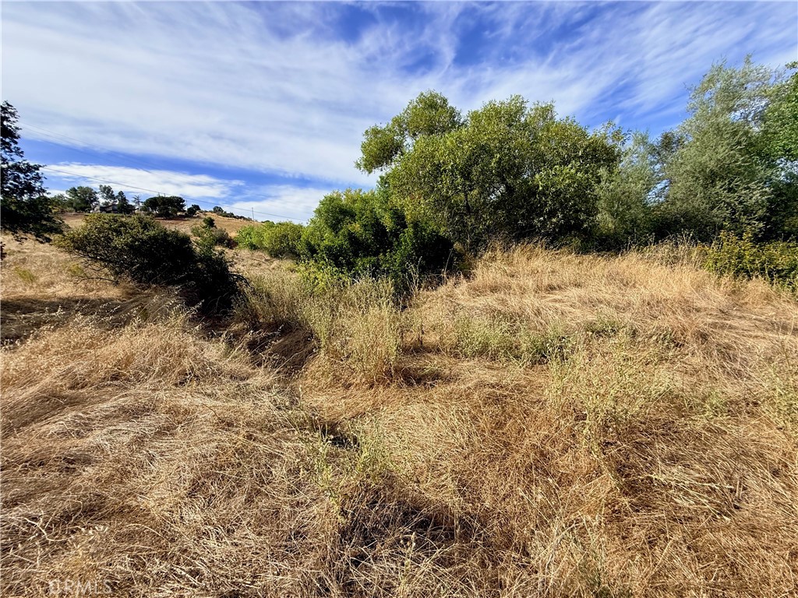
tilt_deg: -6.6
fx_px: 323
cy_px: 299
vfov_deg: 85.7
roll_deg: +3.1
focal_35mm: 14
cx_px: 399
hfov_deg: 102.1
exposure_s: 1/1189
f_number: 2.2
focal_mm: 2.22
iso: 50
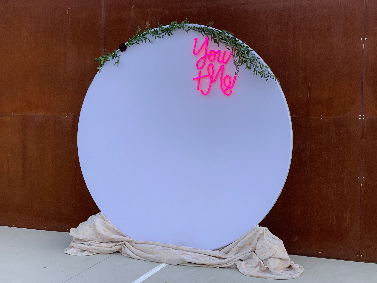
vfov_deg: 27.0
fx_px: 588
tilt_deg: -5.1
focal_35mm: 54
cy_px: 144
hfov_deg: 35.5
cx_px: 187
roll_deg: +0.2
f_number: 2.4
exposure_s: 1/120
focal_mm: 6
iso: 50
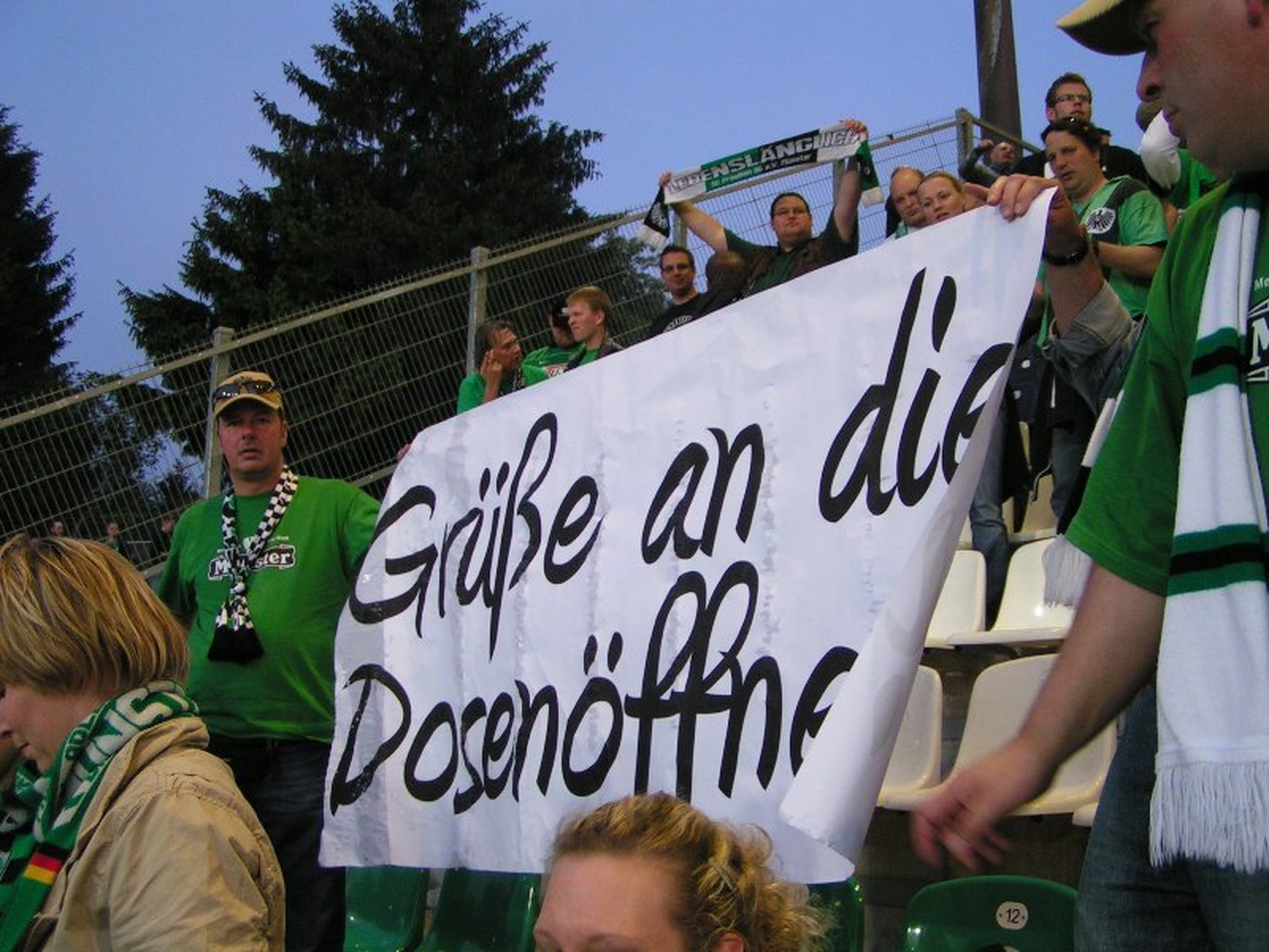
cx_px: 634
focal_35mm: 38
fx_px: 1393
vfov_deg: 37.7
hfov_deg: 49.0
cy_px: 476
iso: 125
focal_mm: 5.8
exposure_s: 1/40
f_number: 2.8
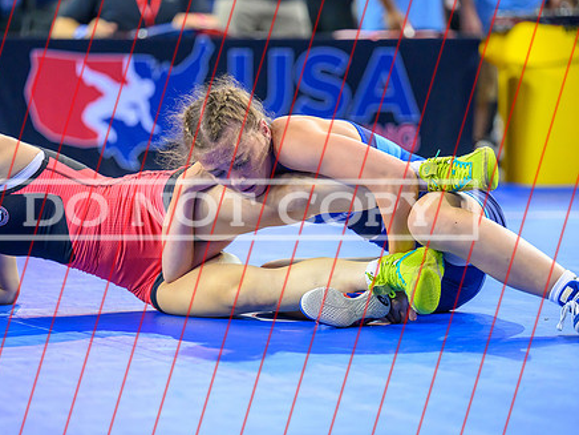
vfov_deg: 8.2
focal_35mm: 182
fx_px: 3044
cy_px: 219
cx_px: 235
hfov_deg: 10.9
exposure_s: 1/800
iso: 4000
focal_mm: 140
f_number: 2.8
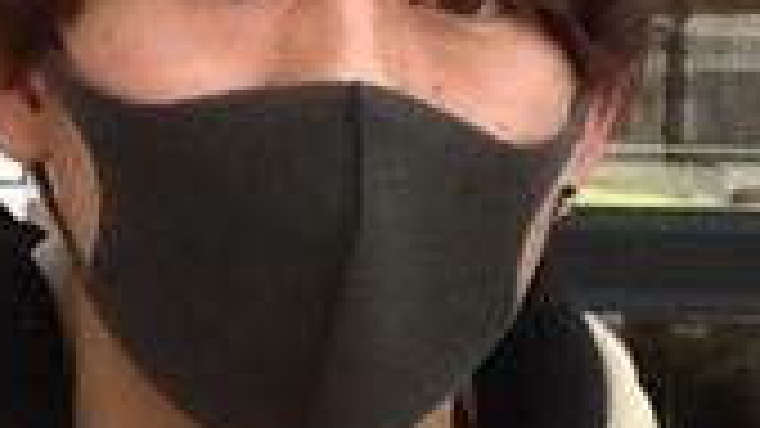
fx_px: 3425
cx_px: 1003
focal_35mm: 170
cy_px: 414
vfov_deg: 7.1
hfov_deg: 12.3
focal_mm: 2.03
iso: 64
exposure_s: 1/30
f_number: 2.4
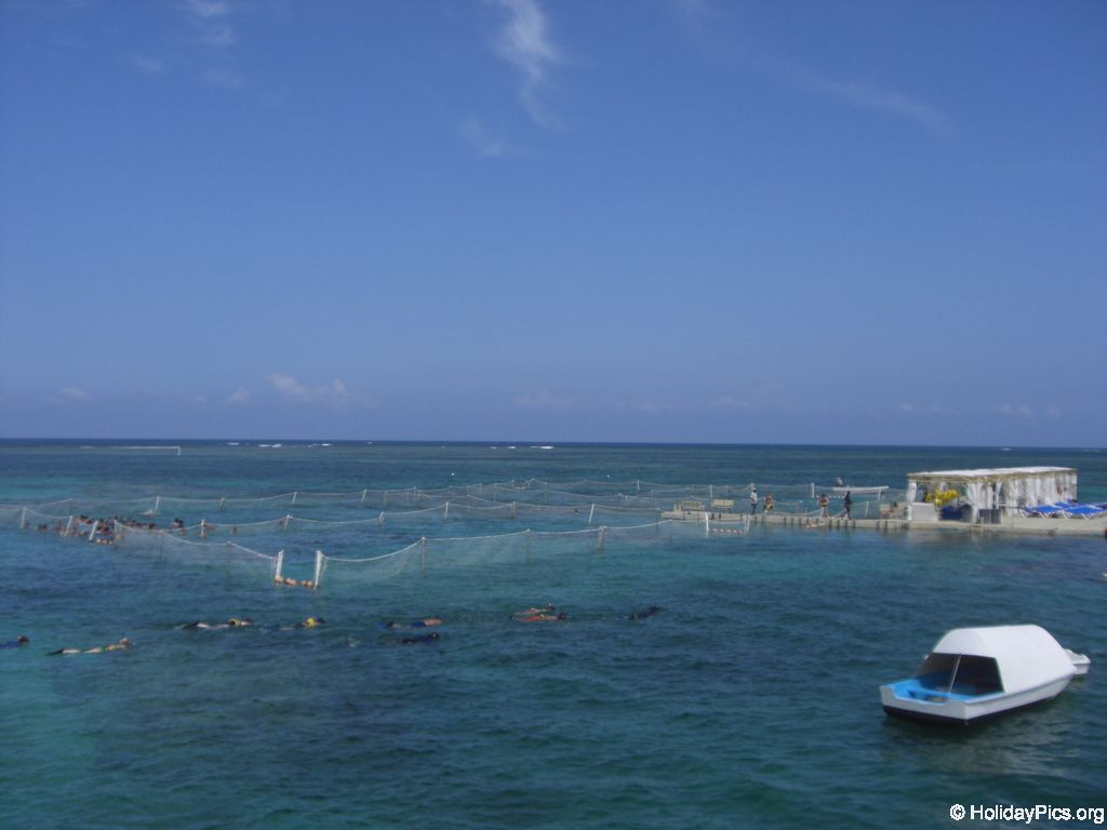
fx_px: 1215
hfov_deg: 49.0
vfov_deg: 37.7
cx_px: 554
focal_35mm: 38
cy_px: 415
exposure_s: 1/250
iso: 64
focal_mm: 6.2
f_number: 8
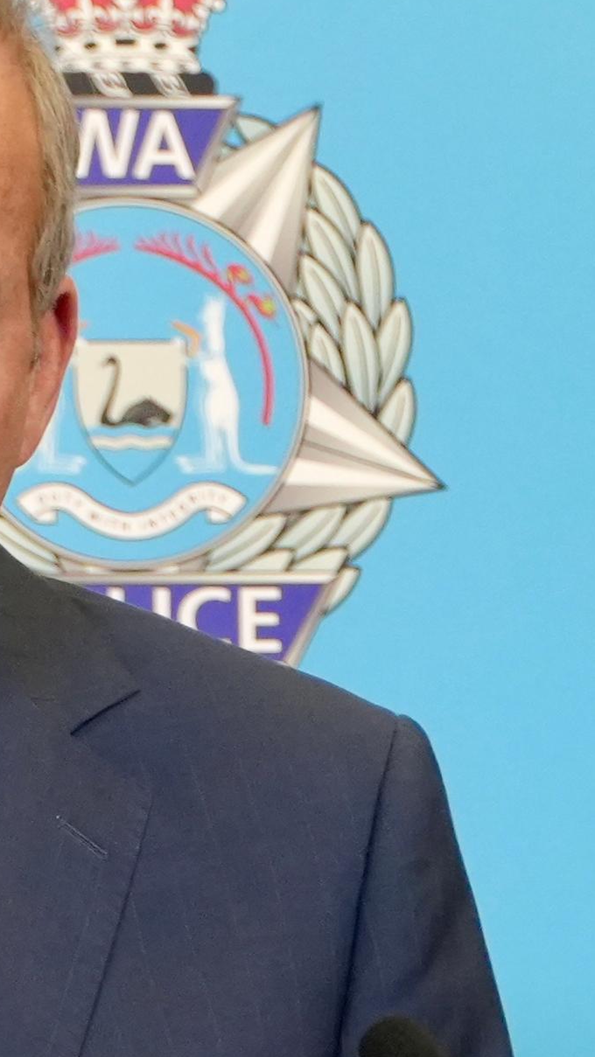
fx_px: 16045
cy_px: 872
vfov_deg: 3.8
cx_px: 664
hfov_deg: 2.1
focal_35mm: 572
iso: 1000
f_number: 4
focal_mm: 88
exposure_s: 1/160
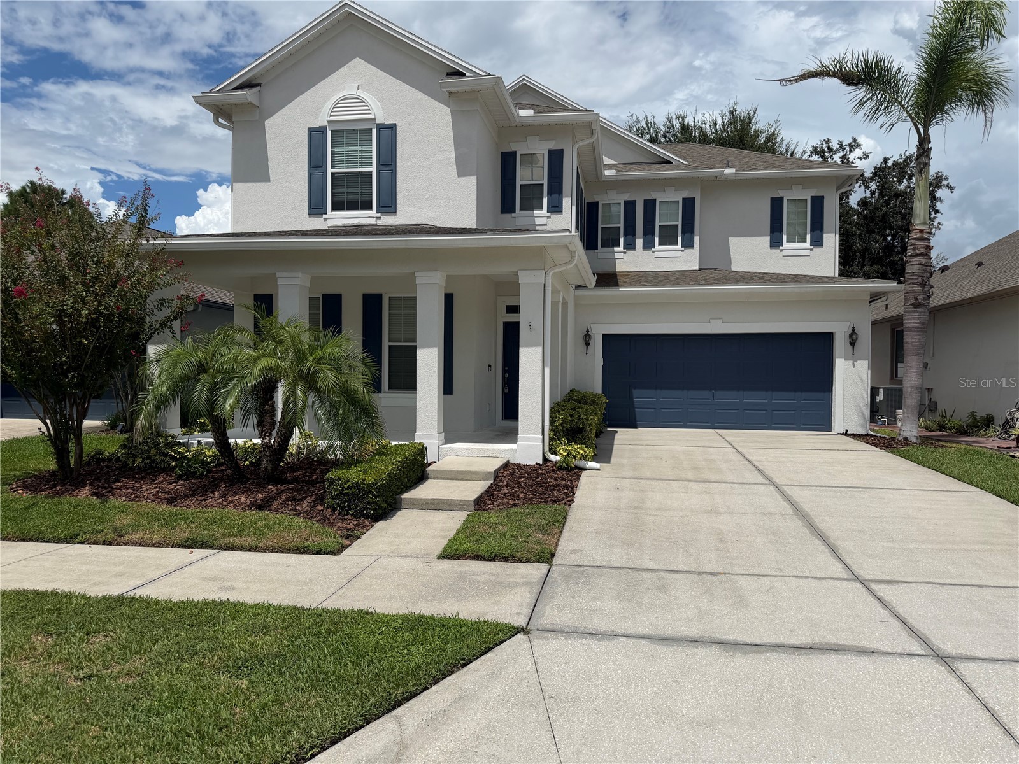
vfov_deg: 56.8
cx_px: 510
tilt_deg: -0.7
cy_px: 382
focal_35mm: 24
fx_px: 706
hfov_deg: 71.6
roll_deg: -0.5
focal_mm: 6.76
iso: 100
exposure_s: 1/14286
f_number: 1.78
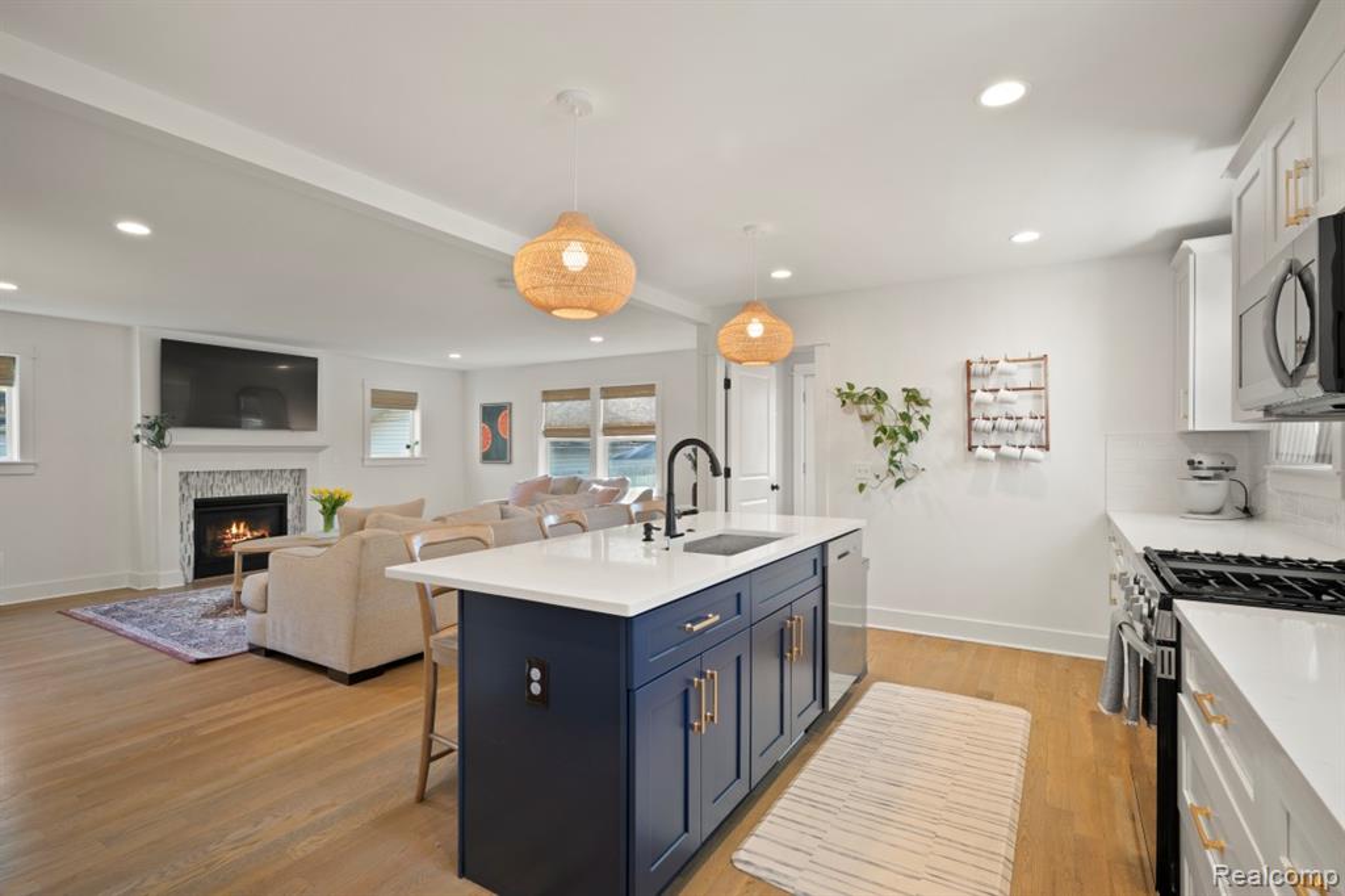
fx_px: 598
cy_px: 448
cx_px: 672
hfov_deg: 96.8
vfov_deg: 73.7
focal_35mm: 16
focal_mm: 16
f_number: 9
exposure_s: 1.6
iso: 500
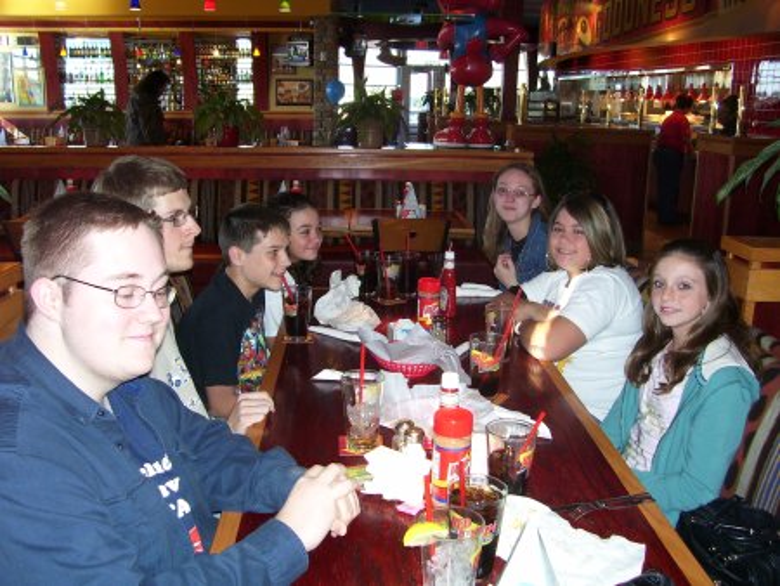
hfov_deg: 53.9
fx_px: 767
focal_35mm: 34
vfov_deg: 41.8
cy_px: 293
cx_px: 390
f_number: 2.7
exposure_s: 1/60
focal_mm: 5.6
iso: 80
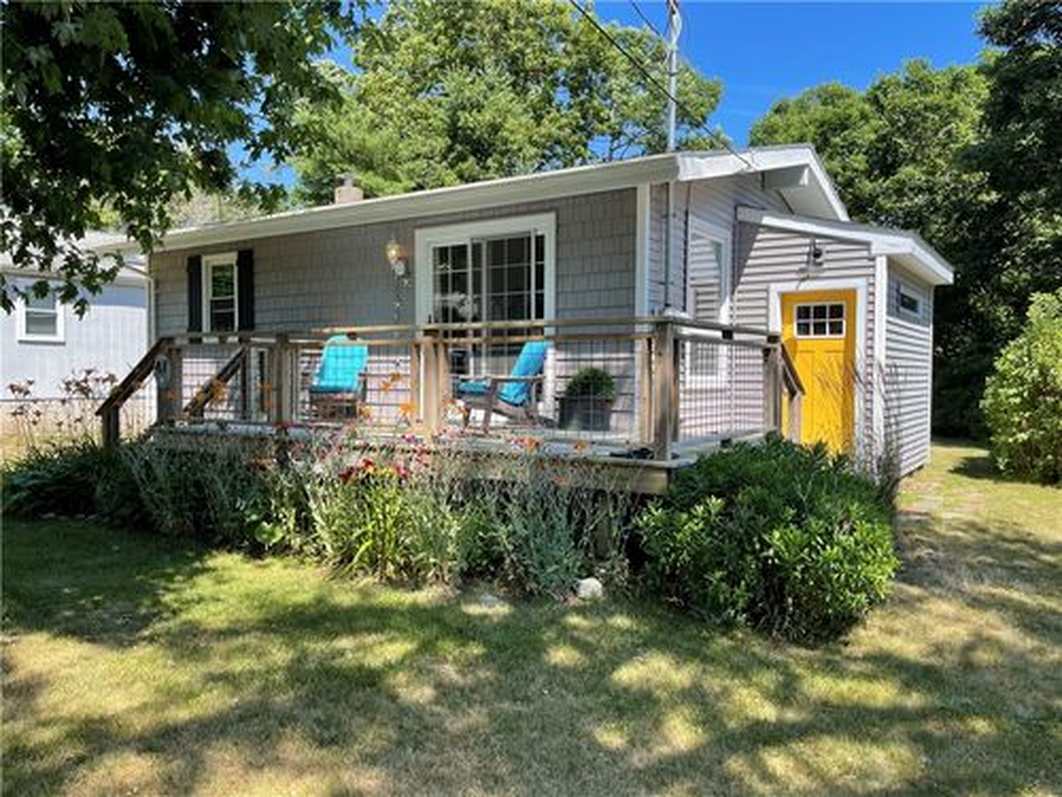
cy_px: 398
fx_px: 798
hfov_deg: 67.3
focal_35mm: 26
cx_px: 531
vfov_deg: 53.1
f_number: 1.6
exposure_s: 1/1098
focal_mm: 5.1
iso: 32
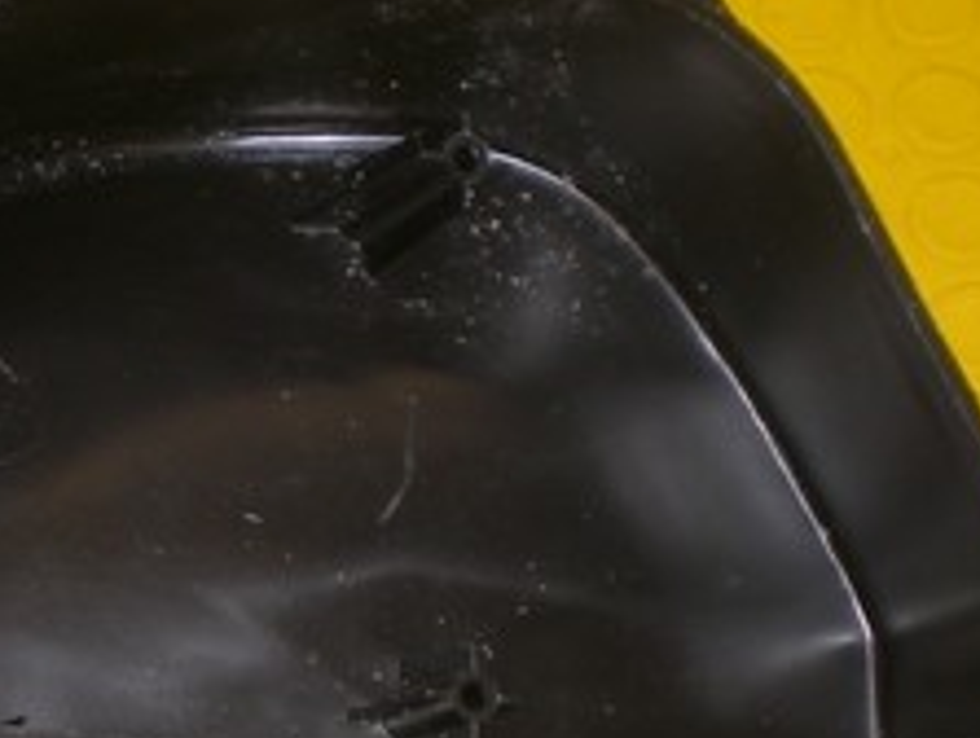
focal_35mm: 126
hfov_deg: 15.0
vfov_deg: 11.8
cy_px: 483
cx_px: -229
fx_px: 3573
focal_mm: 7.4
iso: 50
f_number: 3.5
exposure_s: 1/60
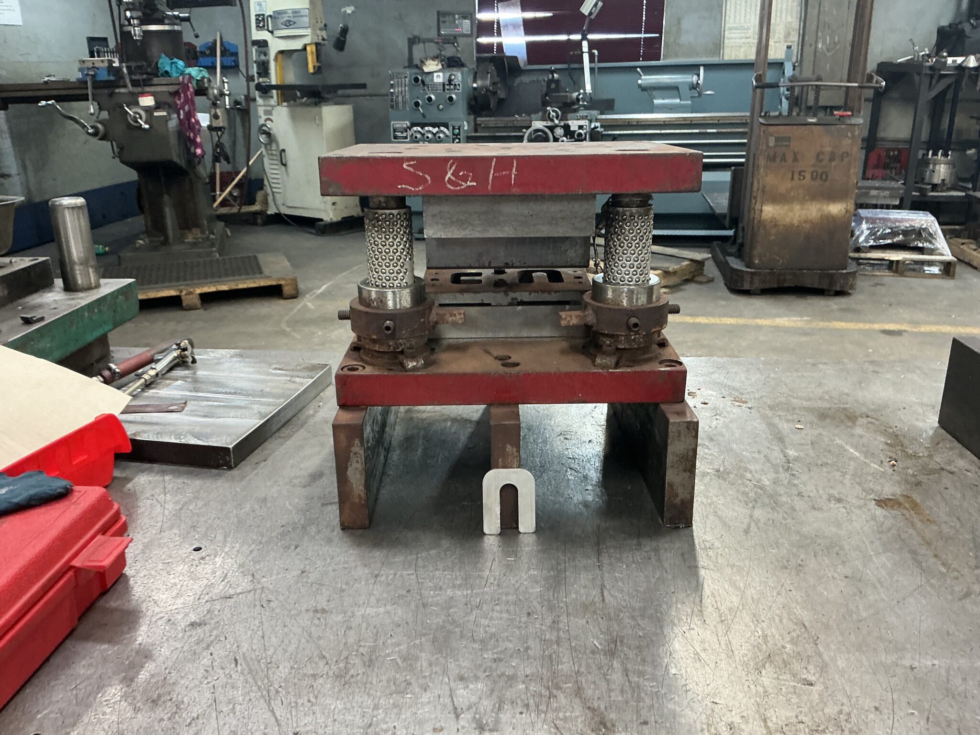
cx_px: 490
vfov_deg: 49.7
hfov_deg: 63.4
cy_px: 368
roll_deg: +0.7
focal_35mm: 28
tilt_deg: -18.7
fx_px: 793
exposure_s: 1/60
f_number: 1.8
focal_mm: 3
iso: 125
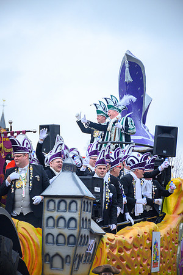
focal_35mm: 135
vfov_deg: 15.2
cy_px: 138
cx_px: 92
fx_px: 1029
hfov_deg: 10.2
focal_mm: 90
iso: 400
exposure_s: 1/320
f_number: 5.3
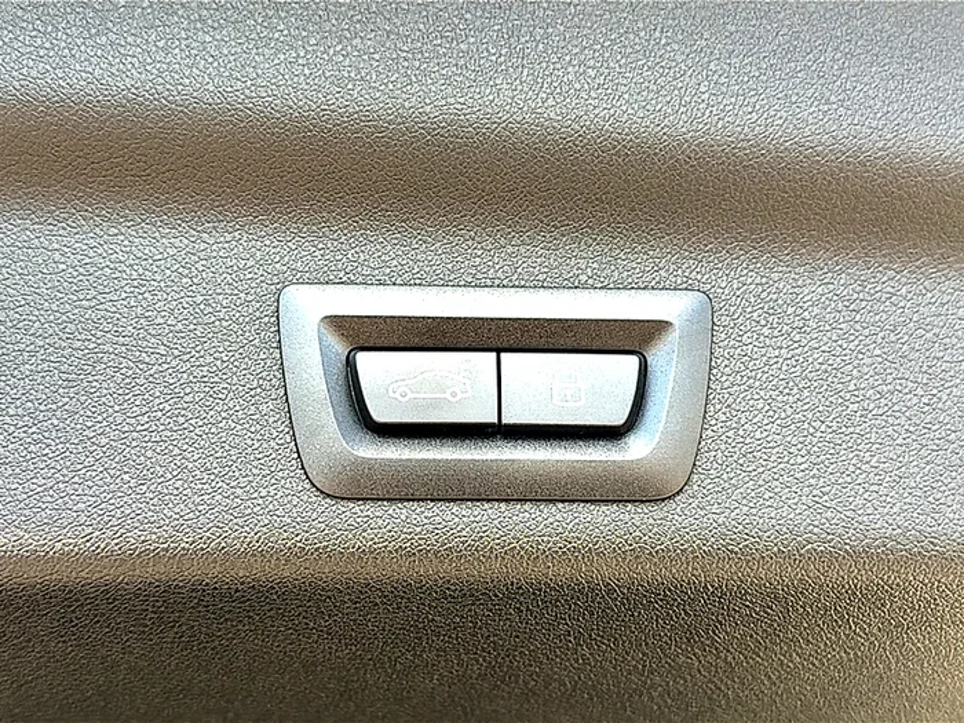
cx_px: 482
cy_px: 362
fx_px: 1086
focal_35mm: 39
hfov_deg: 47.9
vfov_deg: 36.8
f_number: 1.78
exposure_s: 1/511
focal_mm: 6.86
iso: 80
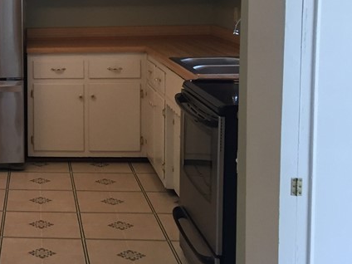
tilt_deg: -5.2
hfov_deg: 25.3
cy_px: 39
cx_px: -59
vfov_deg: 20.7
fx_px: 712
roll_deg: -0.3
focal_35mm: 70
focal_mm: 4.15
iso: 100
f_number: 2.2
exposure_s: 1/30
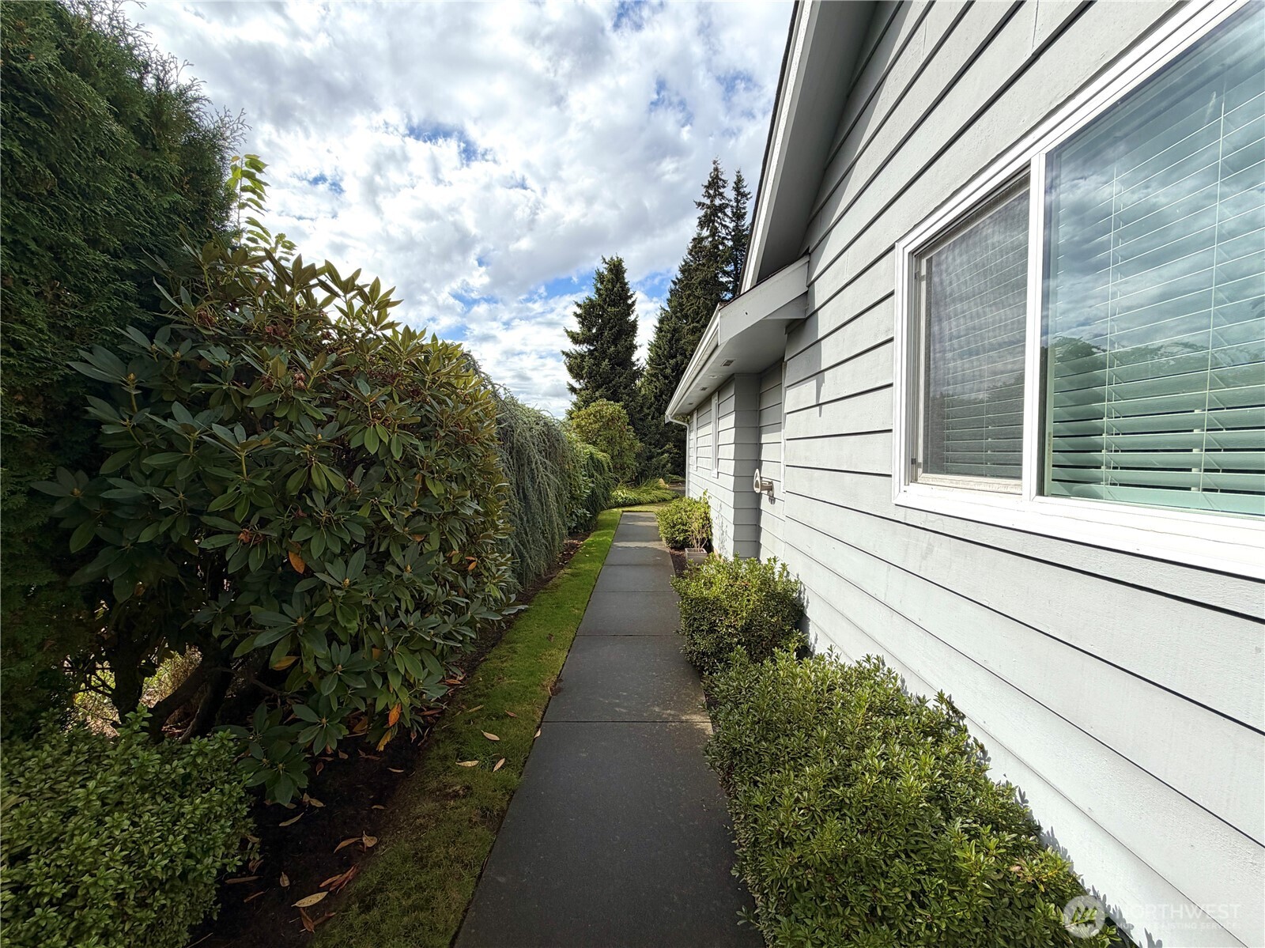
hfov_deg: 102.1
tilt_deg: -3.2
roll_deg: +0.0
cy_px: 474
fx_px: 511
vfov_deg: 85.6
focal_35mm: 14
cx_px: 632
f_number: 2.2
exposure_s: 1/1068
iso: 20
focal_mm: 2.22
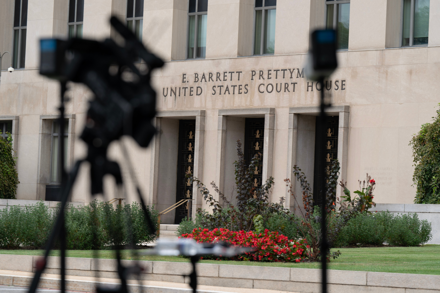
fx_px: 1723
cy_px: 146
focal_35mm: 141
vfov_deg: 9.7
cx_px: 220
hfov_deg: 14.6
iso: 400
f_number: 5
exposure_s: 1/500
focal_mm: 141
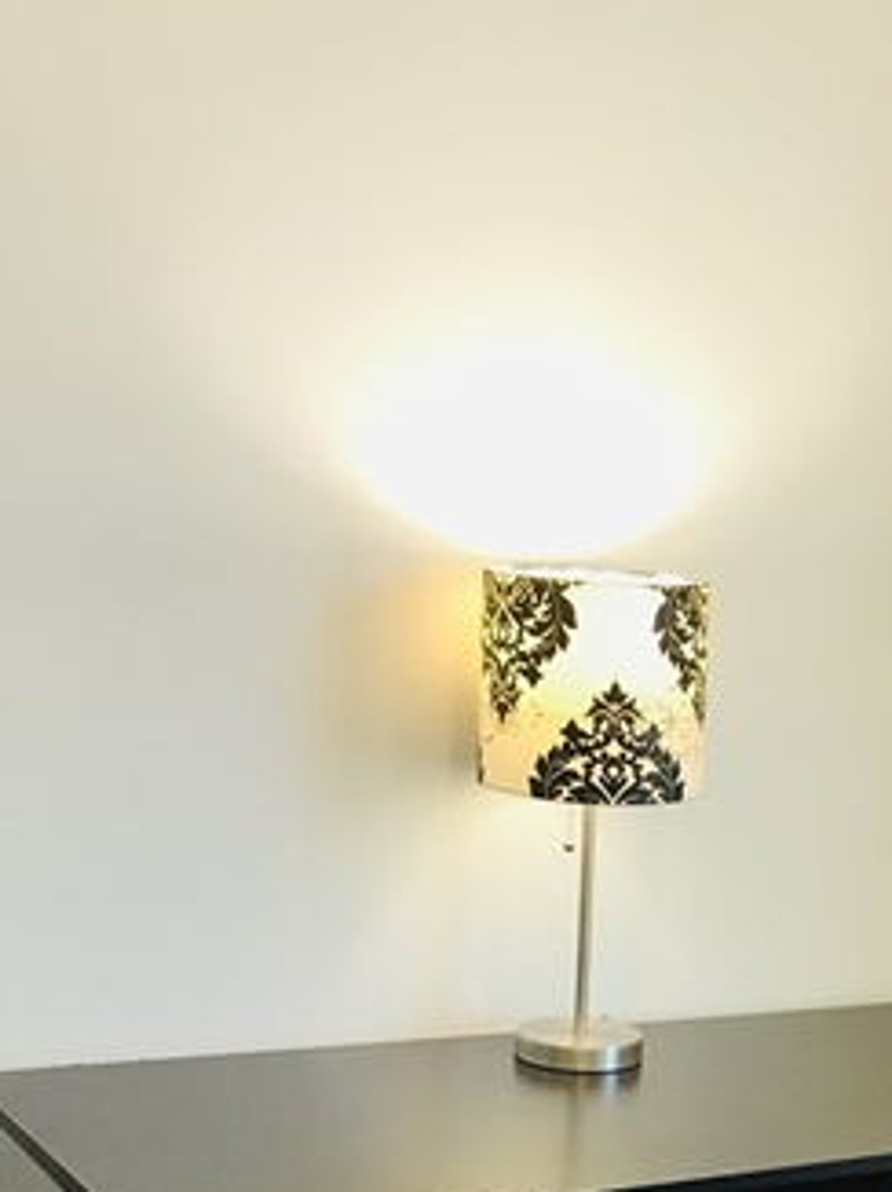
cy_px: 1097
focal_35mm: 66
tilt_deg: -13.9
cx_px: 870
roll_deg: -5.5
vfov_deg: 28.2
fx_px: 2271
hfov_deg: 21.5
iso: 25
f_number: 1.8
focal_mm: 3.99
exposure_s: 1/30
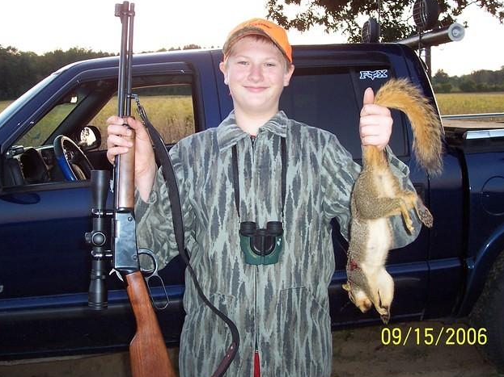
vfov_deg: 37.7
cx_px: 256
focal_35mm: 38
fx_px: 553
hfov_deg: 49.0
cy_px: 191
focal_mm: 5.6
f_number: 2.8
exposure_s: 1/60
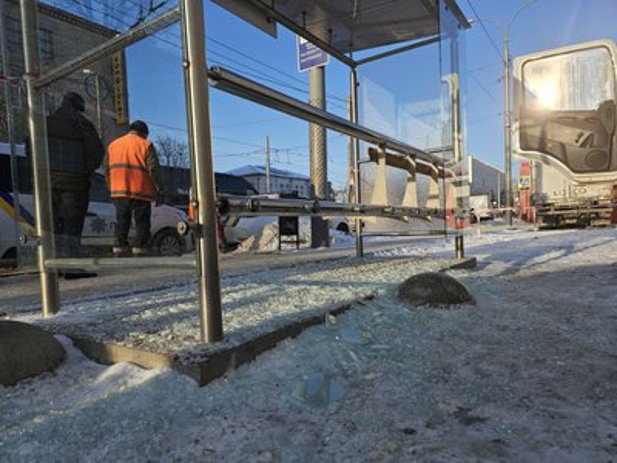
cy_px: 232
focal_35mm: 23
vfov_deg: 58.9
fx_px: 410
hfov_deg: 73.9
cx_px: 308
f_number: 1.7
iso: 10
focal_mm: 6.3
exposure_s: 1/526
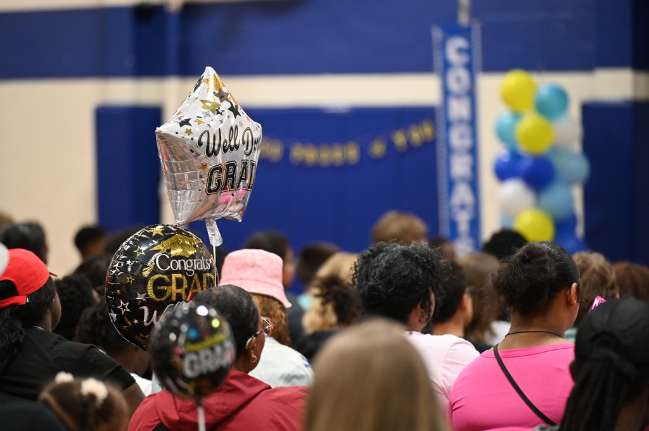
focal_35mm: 145
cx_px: 324
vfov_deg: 9.4
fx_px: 2612
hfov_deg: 14.2
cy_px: 216
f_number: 2.8
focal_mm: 145
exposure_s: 1/250
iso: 2800
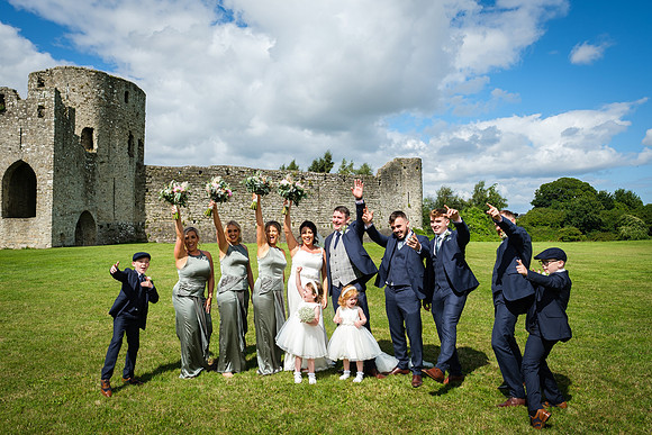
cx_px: 301
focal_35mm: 26
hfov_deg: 68.9
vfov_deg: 49.2
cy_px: 206
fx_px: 474
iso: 160
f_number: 5.6
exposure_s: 1/500
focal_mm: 16
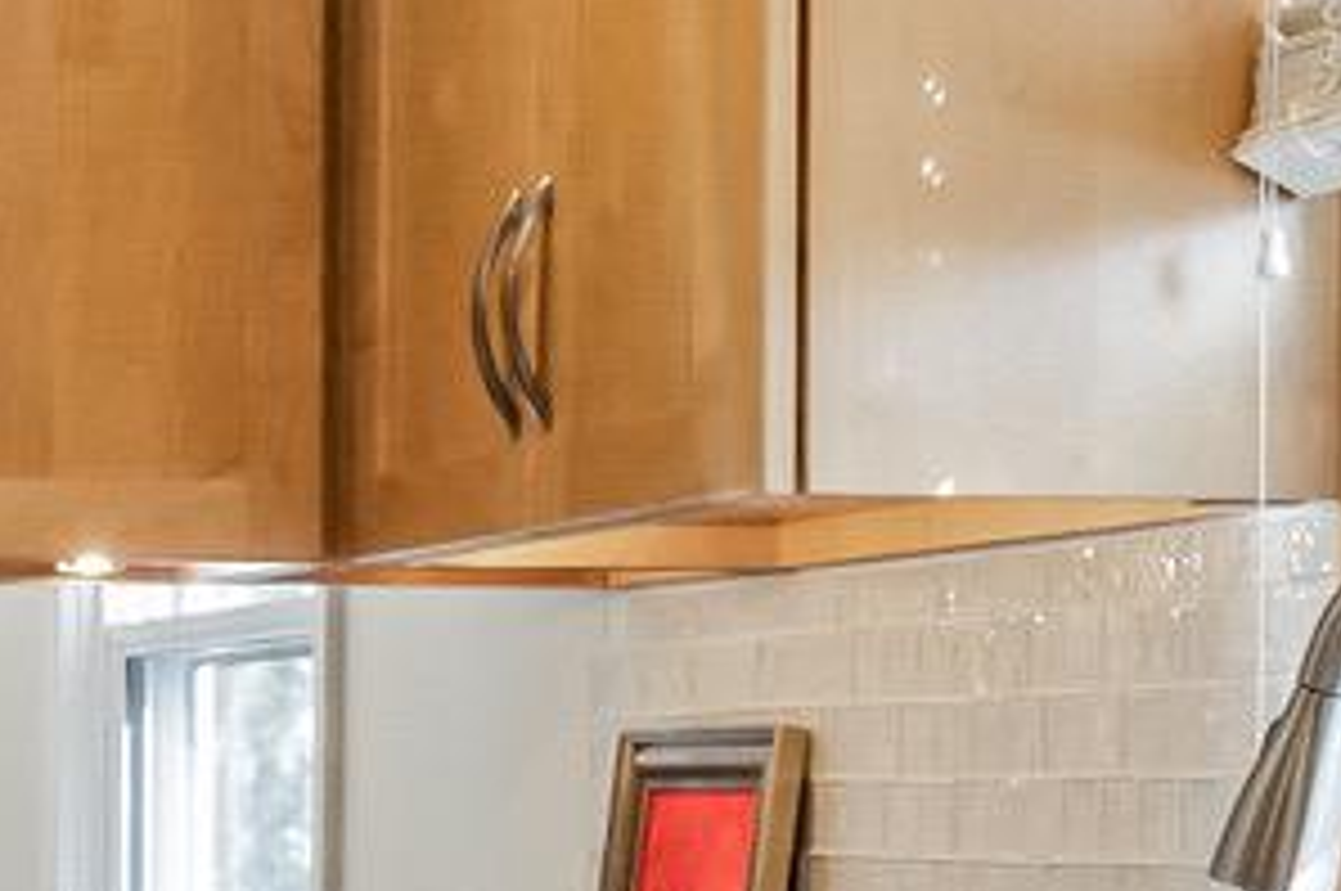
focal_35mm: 117
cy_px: 826
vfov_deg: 11.6
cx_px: -594
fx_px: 4353
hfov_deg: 16.2
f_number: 6.3
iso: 2000
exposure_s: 1/200
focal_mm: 17
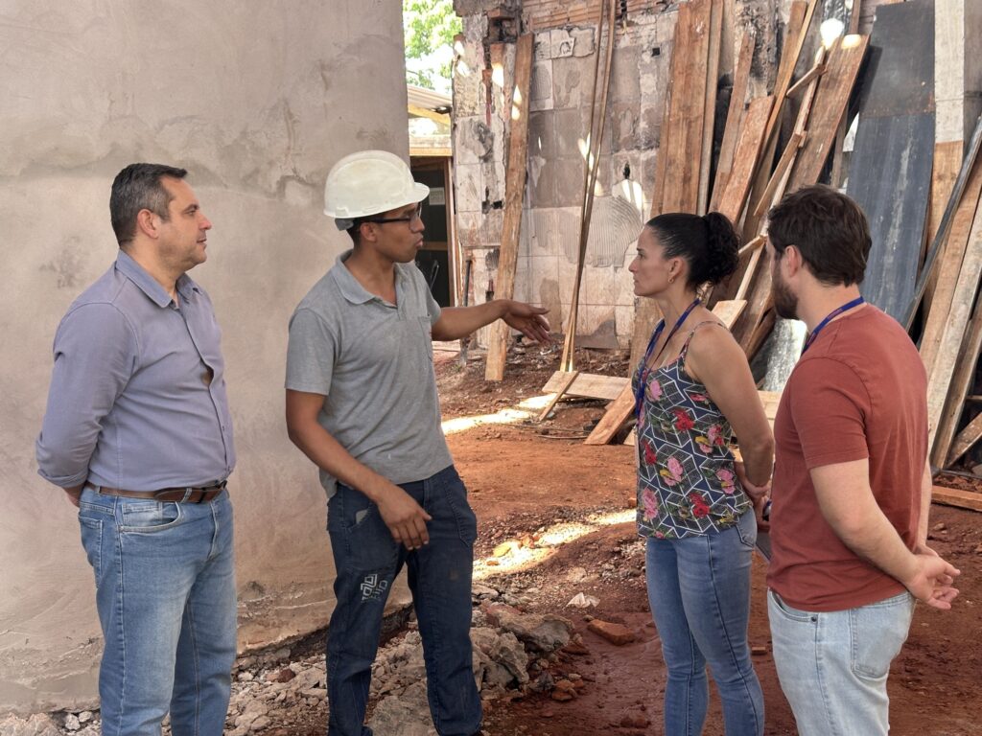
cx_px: 491
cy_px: 368
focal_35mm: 48
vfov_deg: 30.3
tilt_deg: -4.7
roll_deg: +2.1
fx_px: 1362
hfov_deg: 39.7
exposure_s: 1/85
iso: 80
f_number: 1.78
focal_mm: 6.86
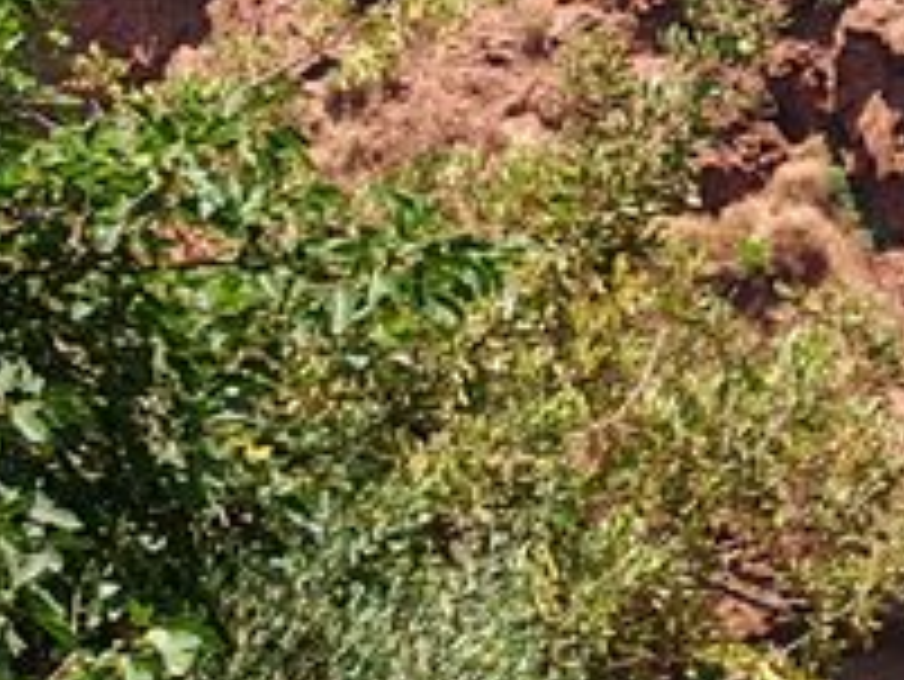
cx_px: 1907
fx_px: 4364
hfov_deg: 10.7
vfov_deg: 8.8
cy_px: 9
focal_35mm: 167
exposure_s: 1/5300
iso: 100
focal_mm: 6.83
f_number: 2
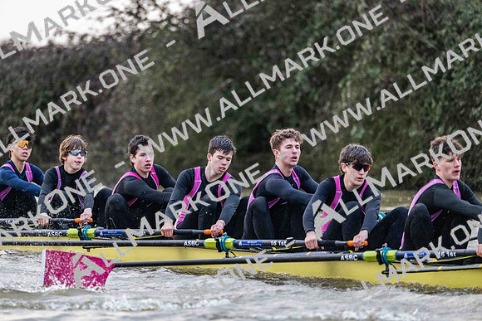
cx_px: 241
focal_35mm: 400
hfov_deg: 5.2
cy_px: 160
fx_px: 5357
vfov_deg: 3.4
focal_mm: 400
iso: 10000
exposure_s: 1/1600
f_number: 4.5
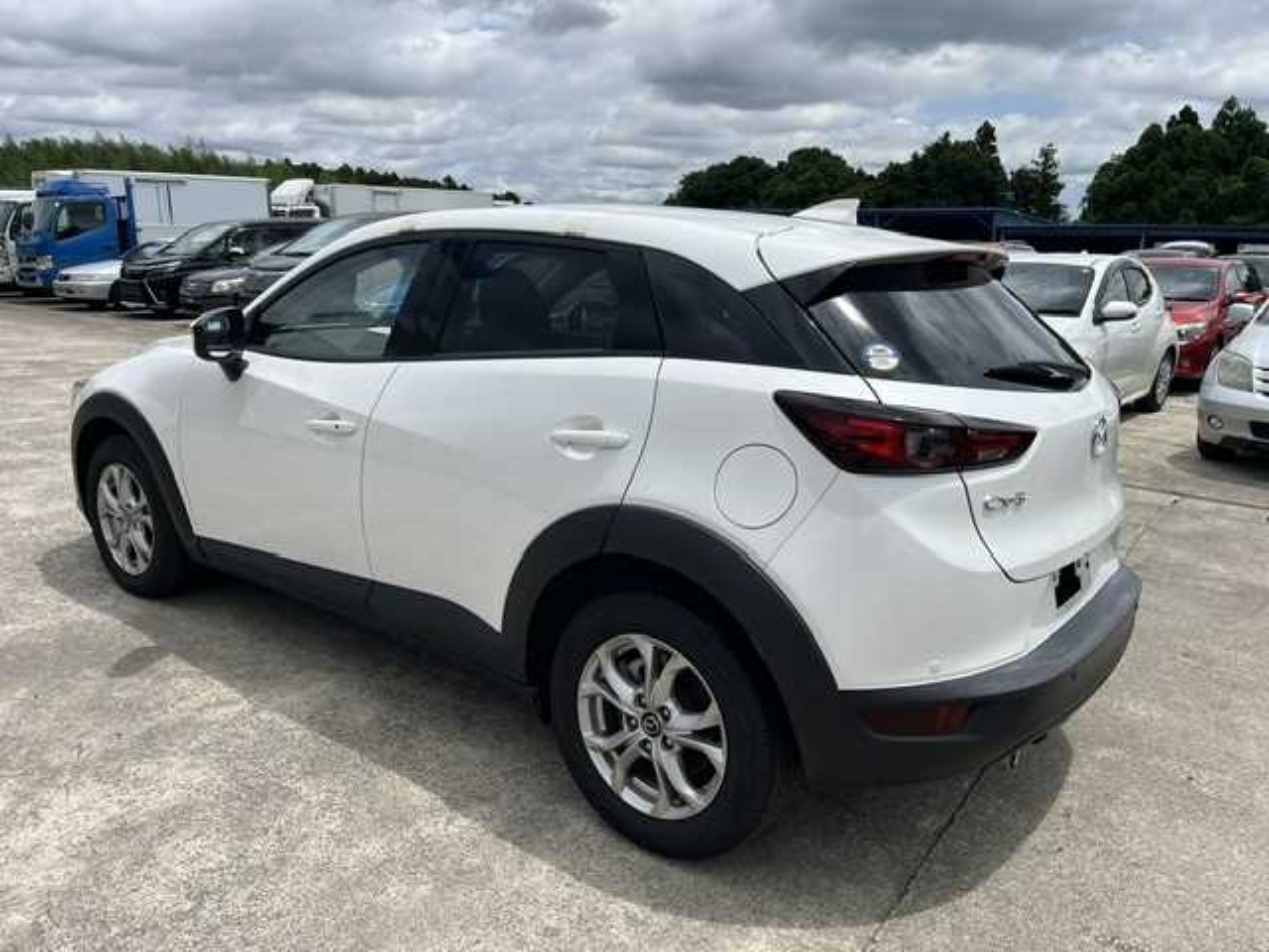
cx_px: 634
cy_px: 476
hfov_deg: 67.3
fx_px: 953
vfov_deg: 53.1
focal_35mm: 26
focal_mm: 5.1
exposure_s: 1/5556
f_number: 1.6
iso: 50
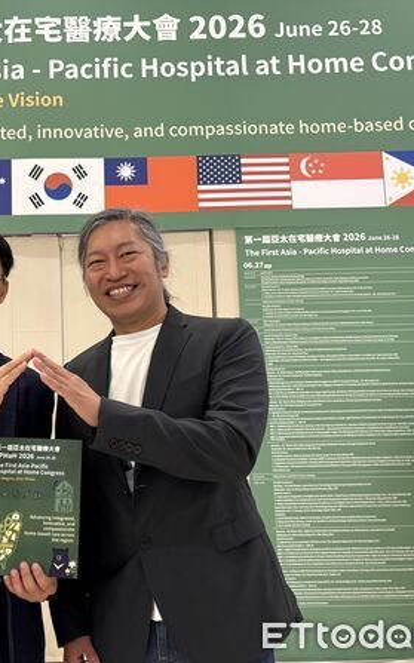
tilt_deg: +7.1
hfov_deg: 33.5
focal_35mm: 37
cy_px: 332
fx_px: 669
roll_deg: +0.9
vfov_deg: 52.8
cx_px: 88
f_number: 1.6
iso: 320
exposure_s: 1/60
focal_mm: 5.96
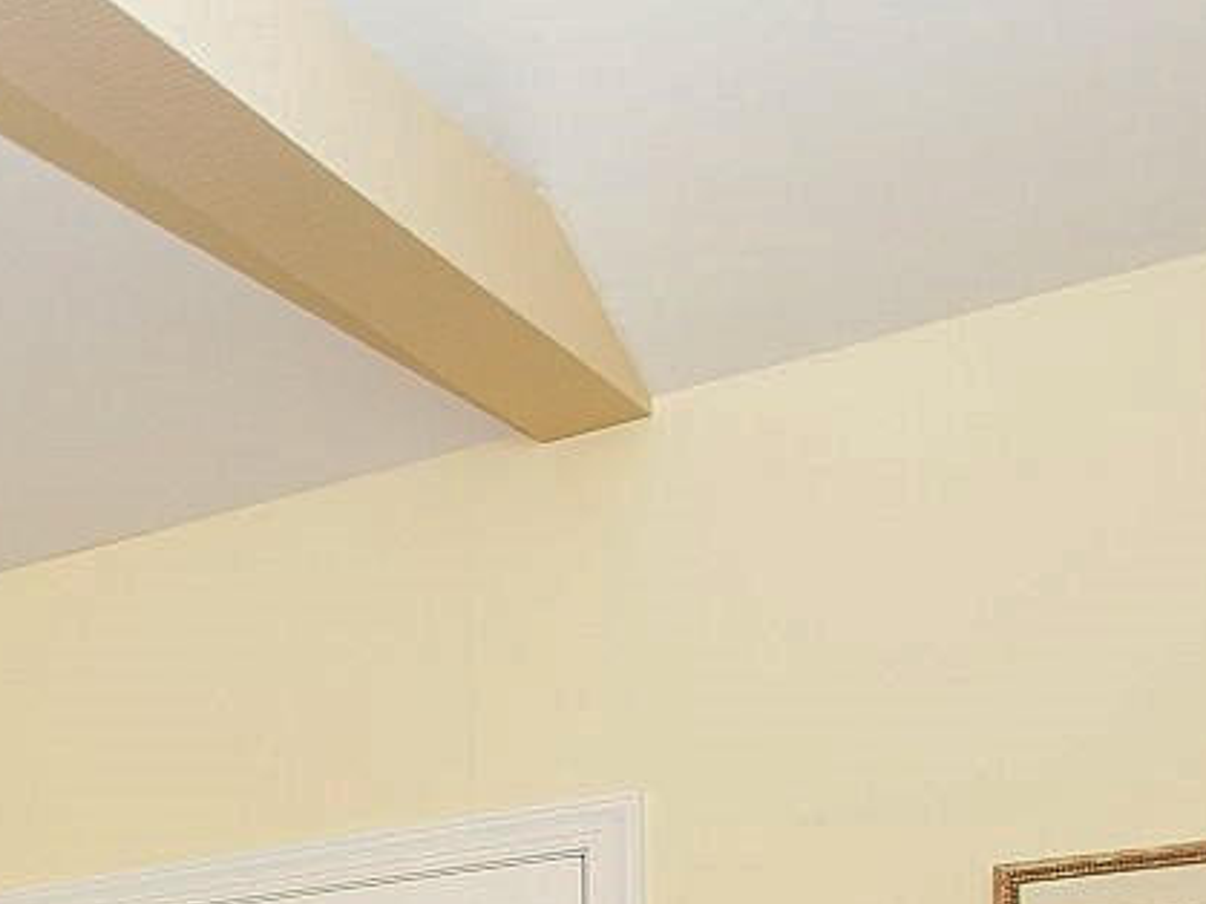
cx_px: -769
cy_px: 1267
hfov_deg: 22.8
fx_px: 2159
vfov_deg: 20.9
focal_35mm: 62
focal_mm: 10
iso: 800
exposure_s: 1/100
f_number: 5
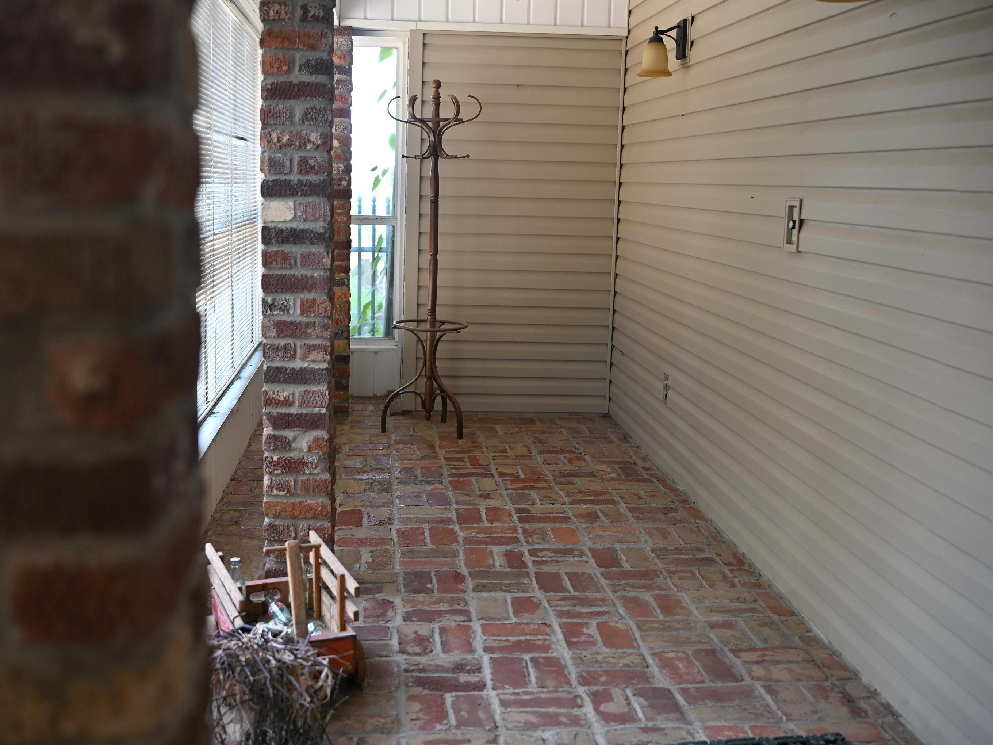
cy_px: 373
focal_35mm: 38
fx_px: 1090
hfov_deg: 49.0
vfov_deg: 37.7
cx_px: 467
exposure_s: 1/200
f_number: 2.8
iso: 400
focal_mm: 35
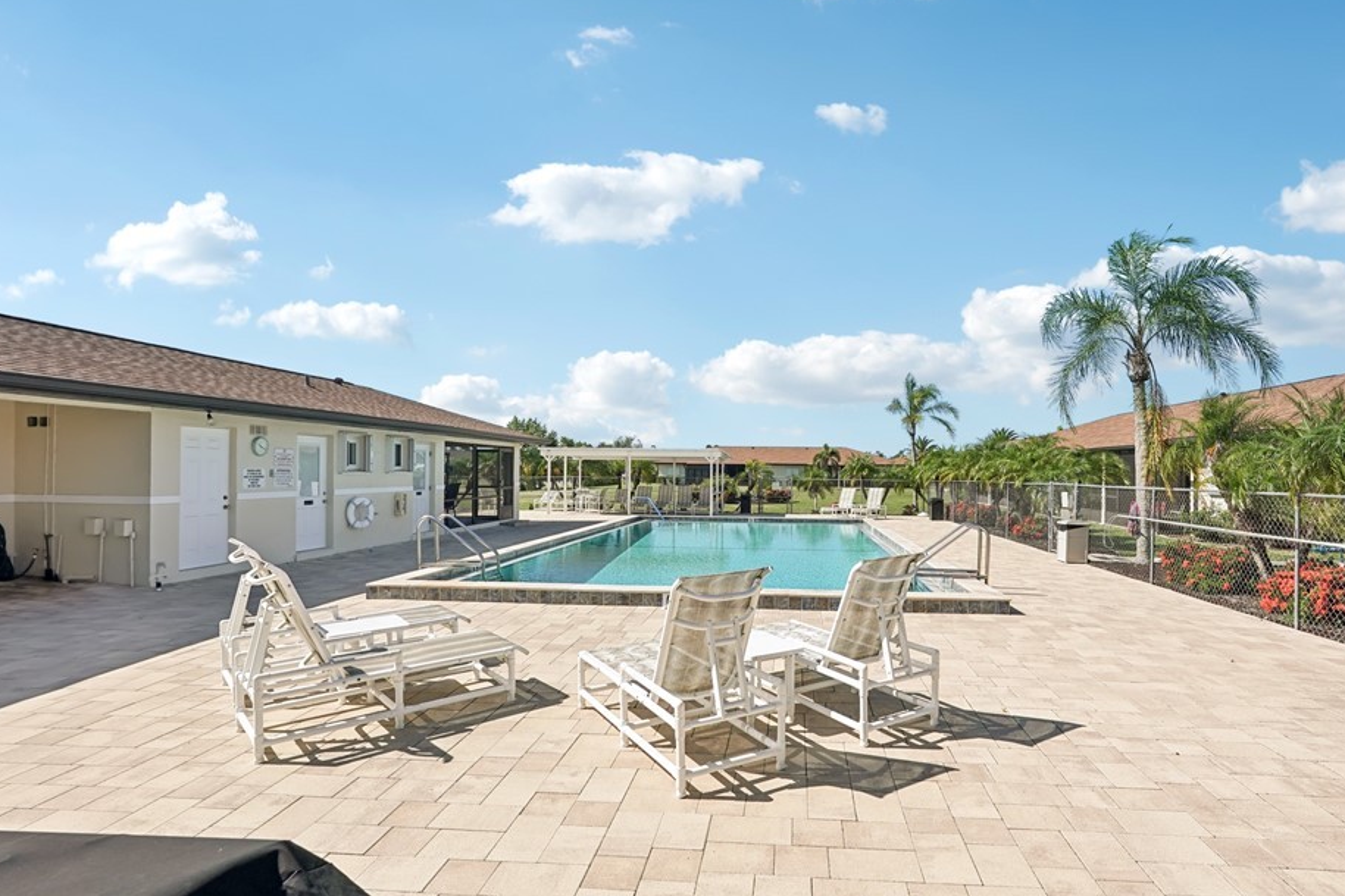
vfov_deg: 64.5
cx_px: 741
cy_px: 466
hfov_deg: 86.6
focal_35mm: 19
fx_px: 710
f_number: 8
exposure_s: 1/2000
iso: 400
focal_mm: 16
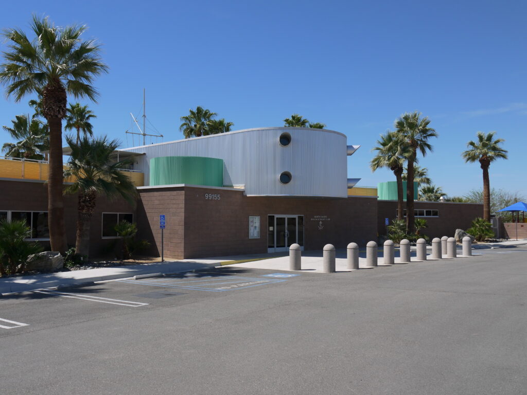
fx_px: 457
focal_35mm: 30
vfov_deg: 46.8
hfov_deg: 60.0
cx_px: 264
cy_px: 198
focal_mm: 15
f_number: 8
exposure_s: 1/500
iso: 160
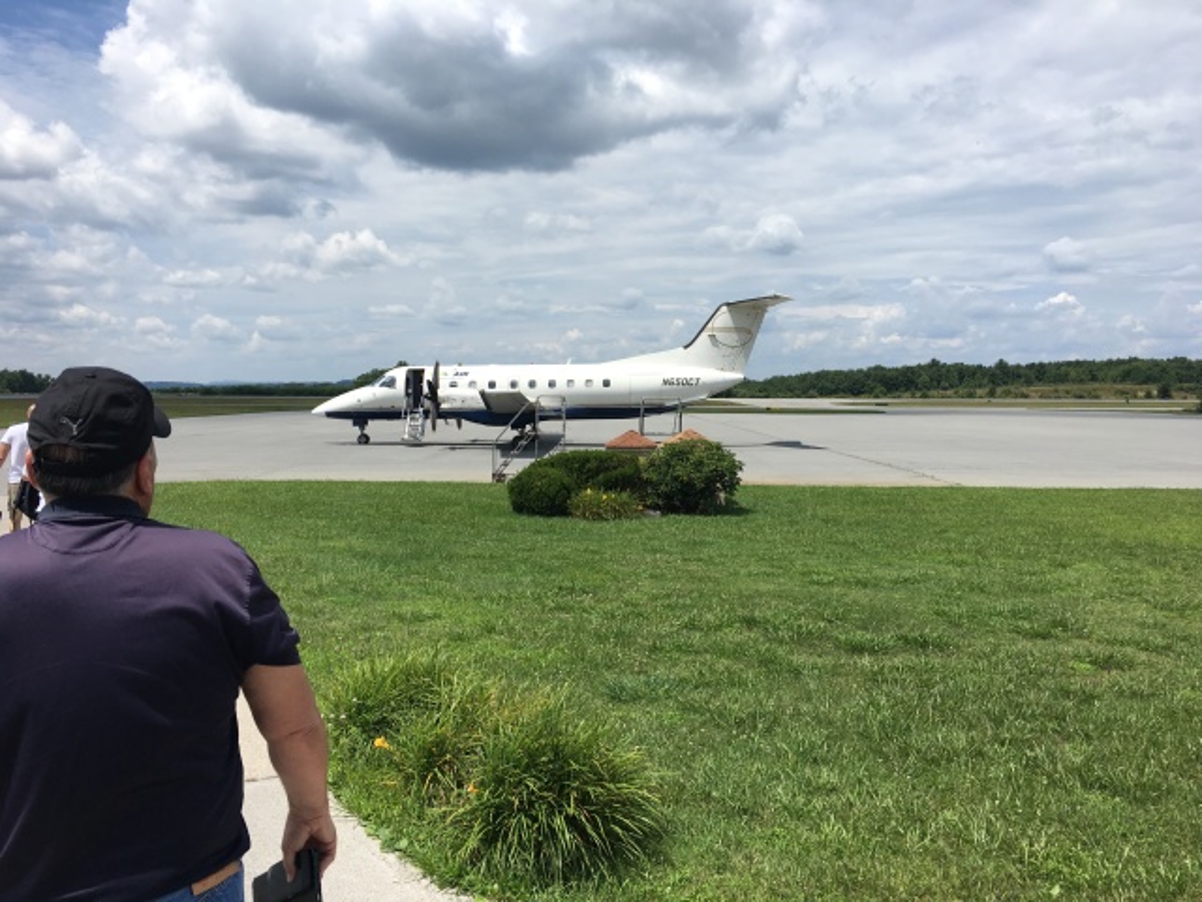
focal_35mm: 29
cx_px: 601
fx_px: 1007
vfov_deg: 48.2
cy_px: 451
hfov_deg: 61.7
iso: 25
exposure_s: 1/2262
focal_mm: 4.15
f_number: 2.2
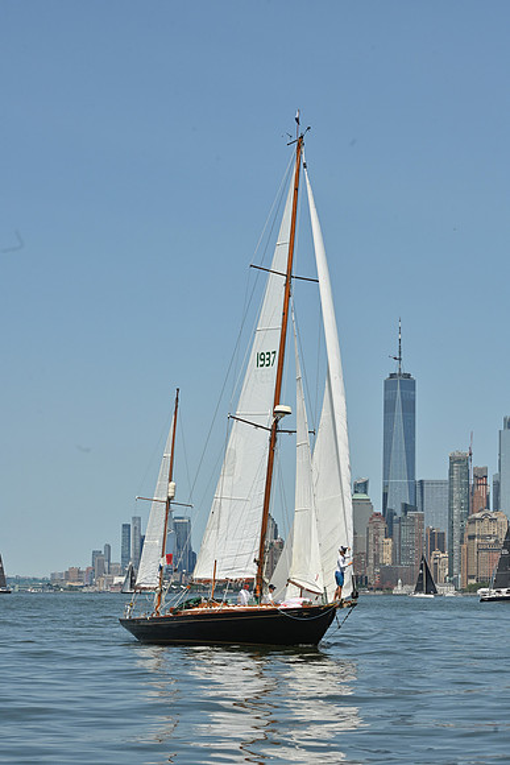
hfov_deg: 14.0
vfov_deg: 20.8
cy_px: 382
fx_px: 2081
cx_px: 255
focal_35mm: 98
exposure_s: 1/1000
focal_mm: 98
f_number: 13
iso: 320
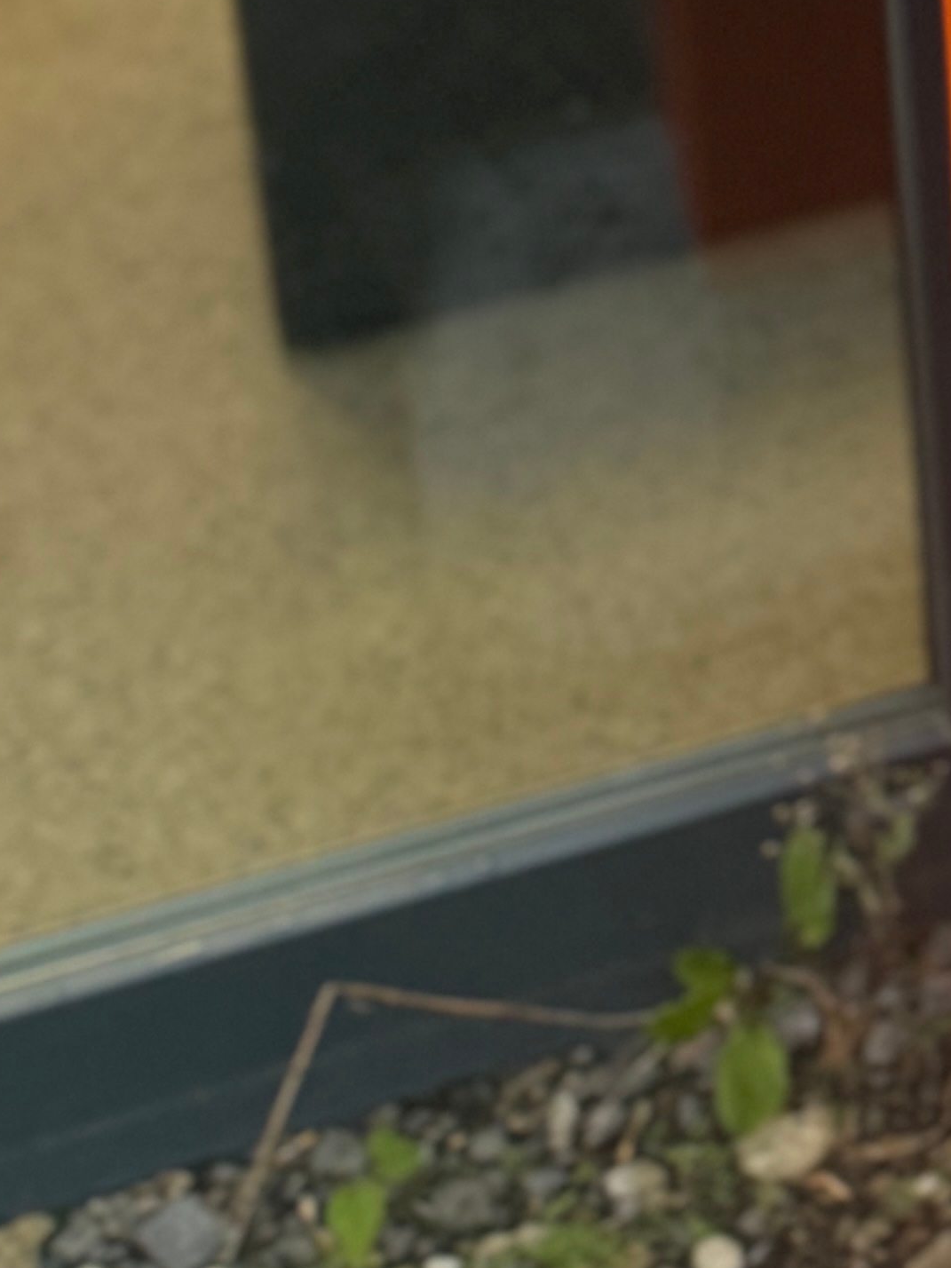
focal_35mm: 96
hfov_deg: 14.0
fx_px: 3517
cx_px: 1591
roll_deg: +2.6
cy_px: -1241
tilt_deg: -12.3
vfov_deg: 16.1
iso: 160
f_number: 1.78
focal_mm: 6.76
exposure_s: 1/121
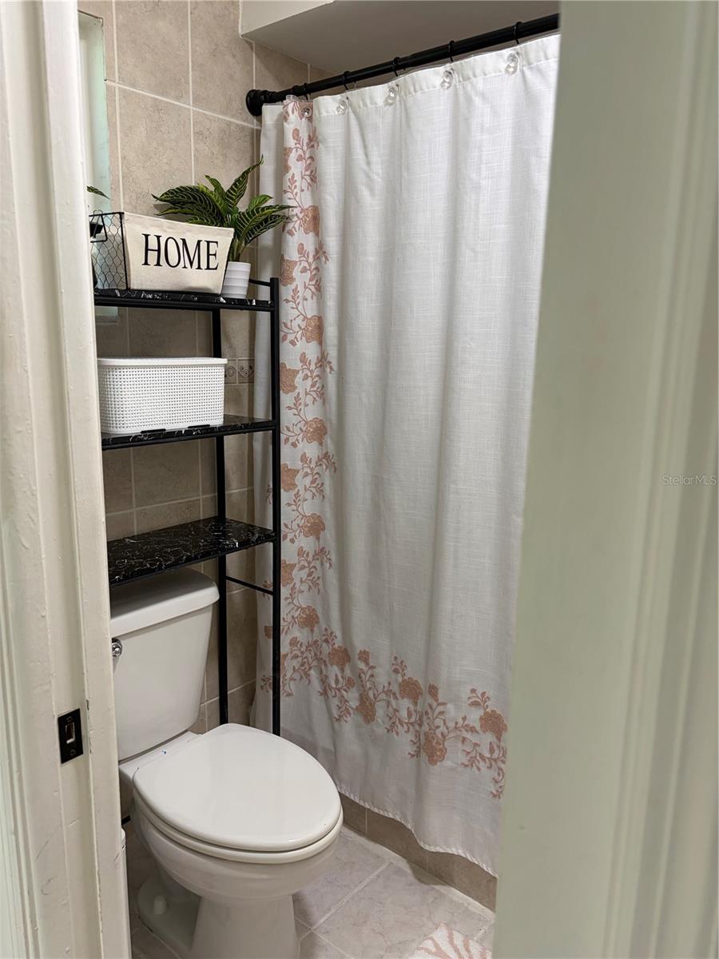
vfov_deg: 67.3
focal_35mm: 26
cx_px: 360
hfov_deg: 53.1
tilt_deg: -11.8
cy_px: 480
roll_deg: -0.5
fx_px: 720
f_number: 1.6
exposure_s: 1/60
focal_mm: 5.96
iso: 100
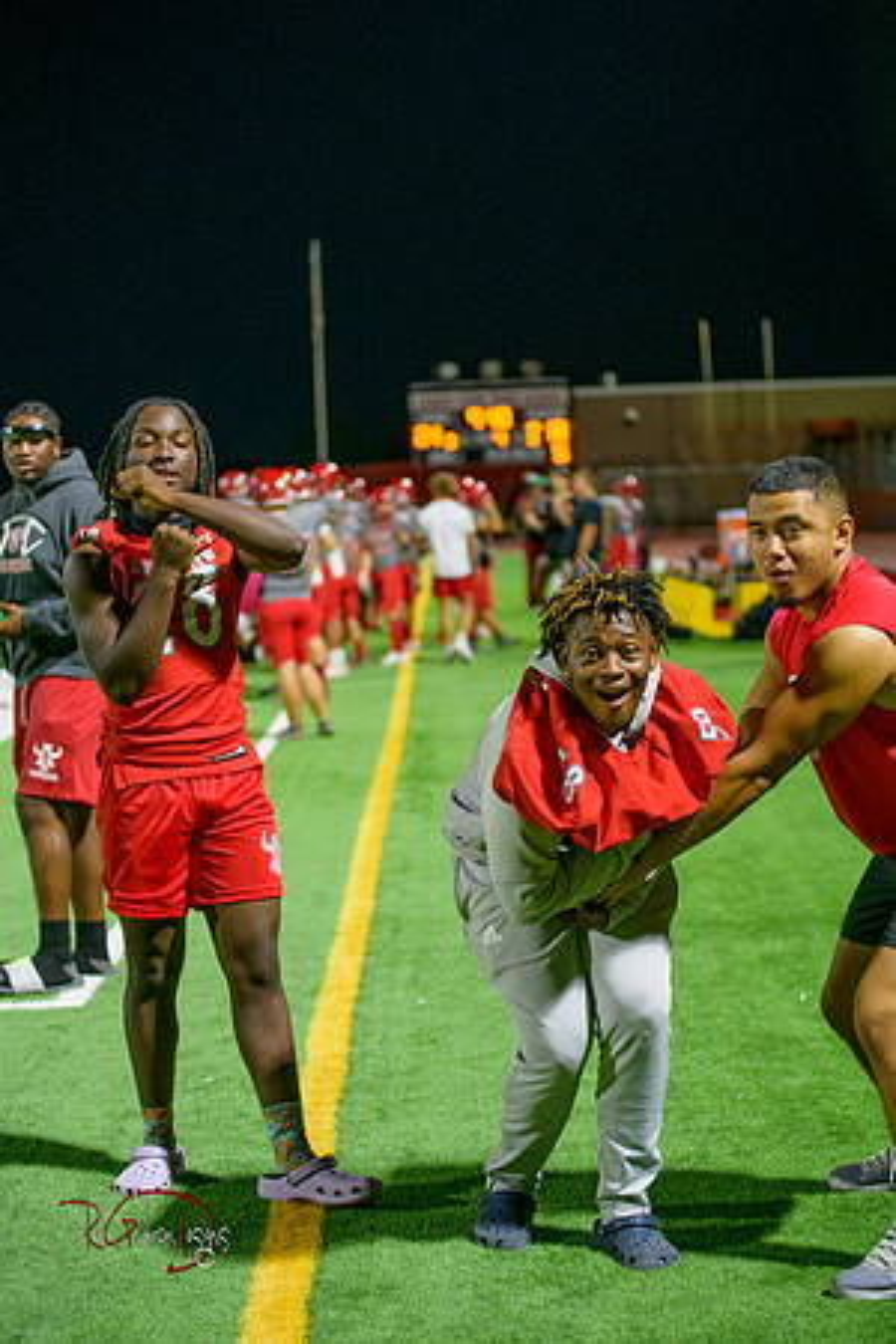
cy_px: 672
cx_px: 448
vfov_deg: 28.8
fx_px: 2613
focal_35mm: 70
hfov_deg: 19.5
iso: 1600
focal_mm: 70
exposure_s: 1/250
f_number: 2.8
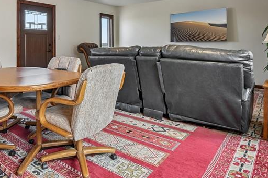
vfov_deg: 44.4
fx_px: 208
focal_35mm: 28
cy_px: 39
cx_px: 94
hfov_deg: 64.2
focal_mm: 14
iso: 140
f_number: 10
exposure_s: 1/15
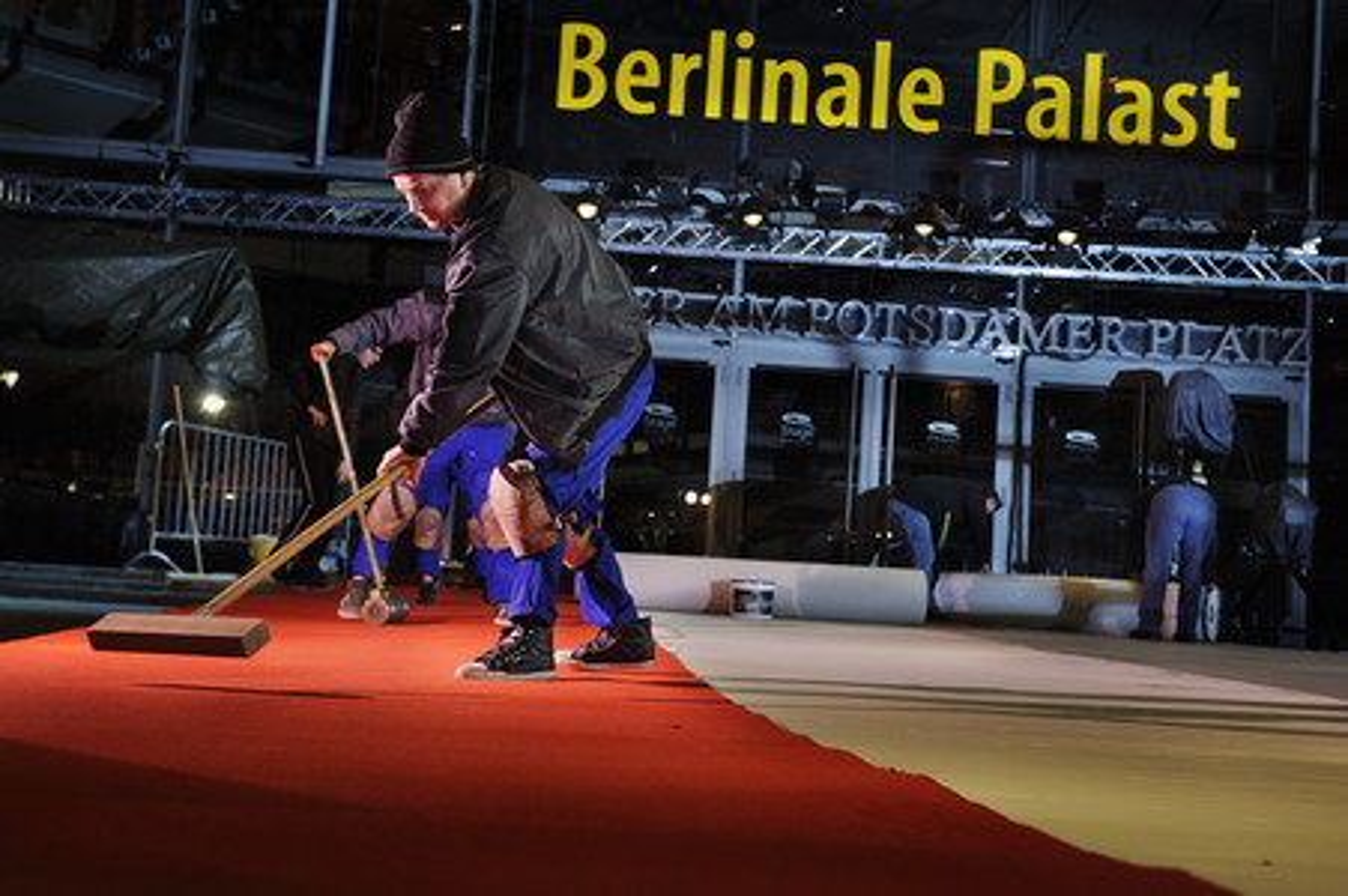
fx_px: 1796
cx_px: 674
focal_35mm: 48
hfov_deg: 41.1
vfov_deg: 28.0
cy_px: 448
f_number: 4.5
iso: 400
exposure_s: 1/160
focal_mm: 48
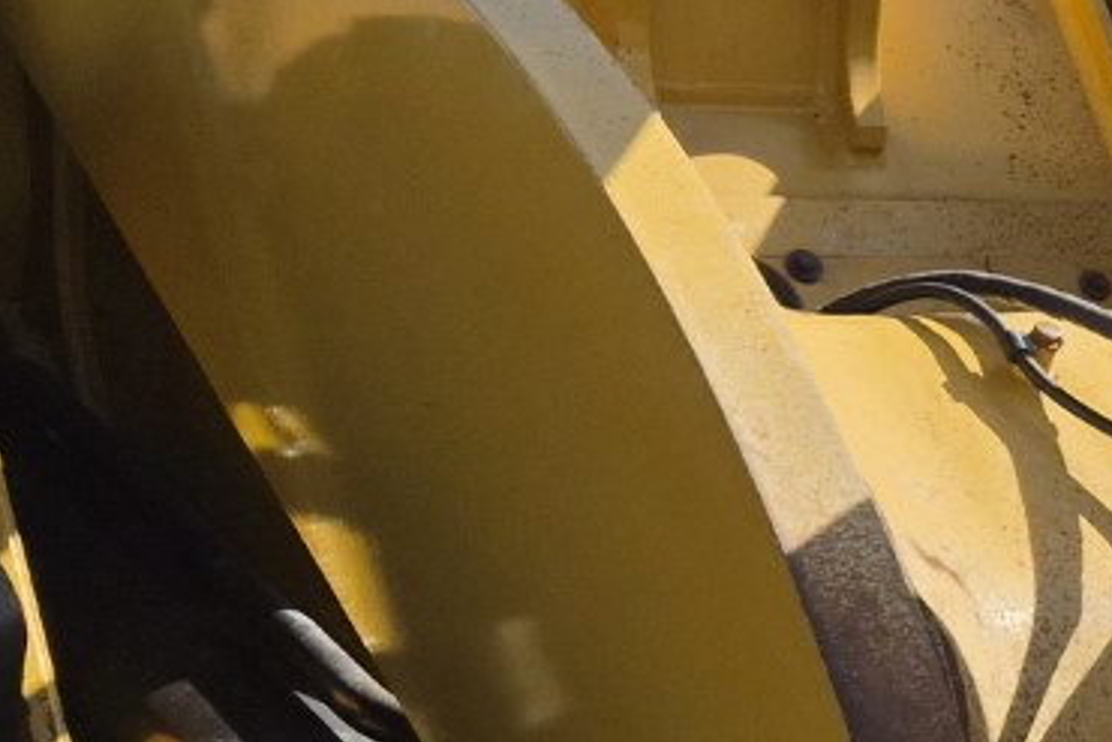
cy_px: 562
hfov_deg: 18.9
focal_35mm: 93
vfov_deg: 14.7
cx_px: 1728
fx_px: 2874
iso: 80
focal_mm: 5.4
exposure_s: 1/6512
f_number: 1.8
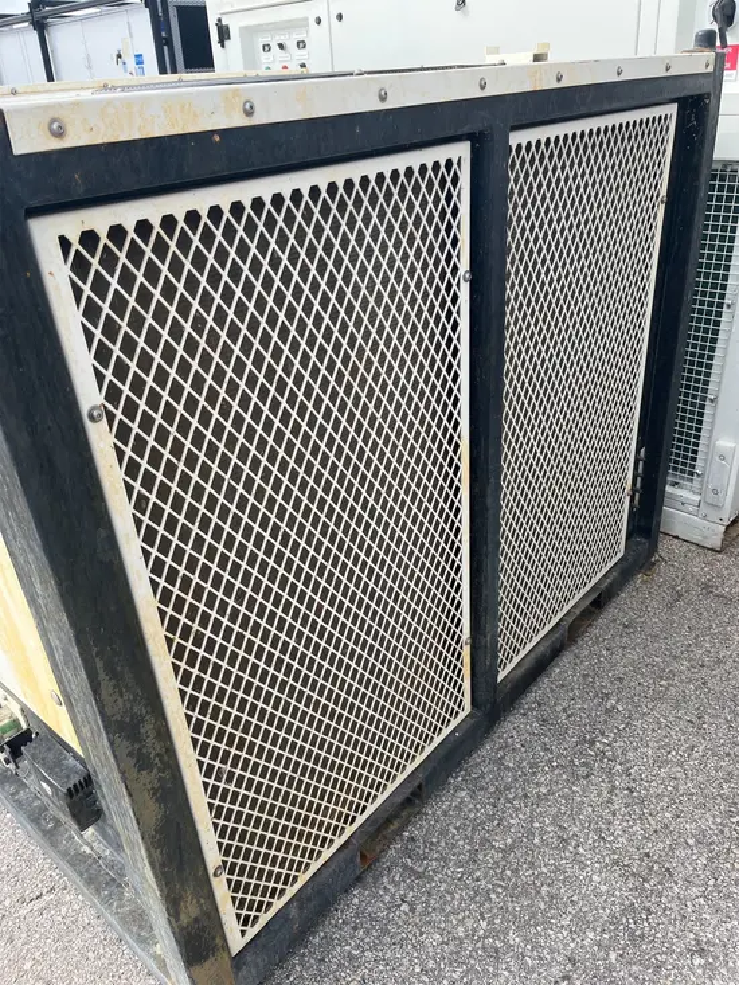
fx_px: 740
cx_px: 370
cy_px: 492
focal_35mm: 26
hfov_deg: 53.1
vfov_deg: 67.3
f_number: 1.6
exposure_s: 1/1212
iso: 50
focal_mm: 5.1
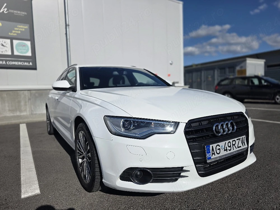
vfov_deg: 58.9
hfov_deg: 73.9
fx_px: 186
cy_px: 105
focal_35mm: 23
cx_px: 140
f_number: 1.7
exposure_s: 1/10000
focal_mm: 6.3
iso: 50
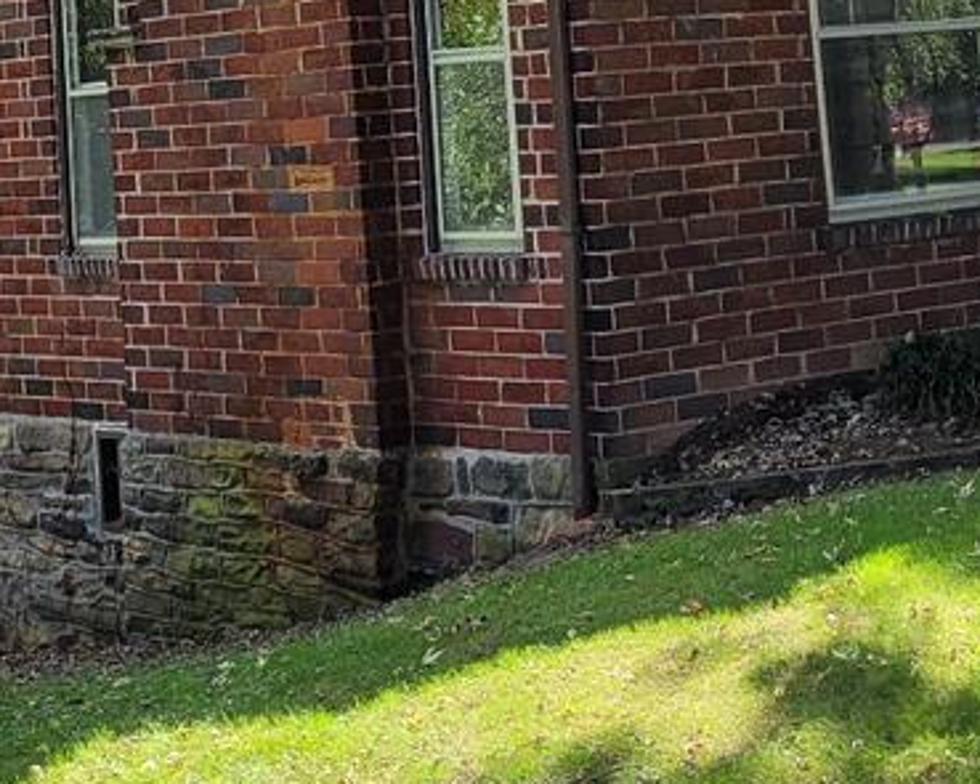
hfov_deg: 19.3
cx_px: 337
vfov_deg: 14.9
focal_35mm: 99
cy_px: -191
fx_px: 2871
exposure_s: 1/634
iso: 40
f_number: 1.8
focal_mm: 5.4
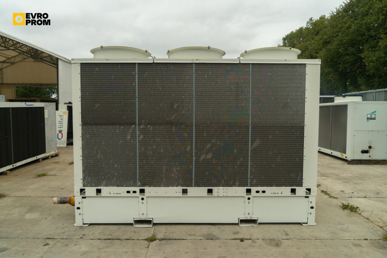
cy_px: 129
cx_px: 194
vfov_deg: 53.1
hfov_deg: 73.7
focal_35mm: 24
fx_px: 258
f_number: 6.3
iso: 500
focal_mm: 24
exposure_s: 1/200
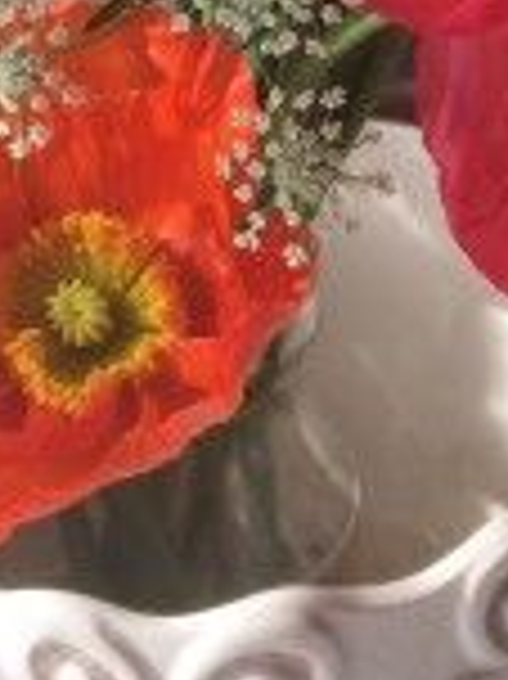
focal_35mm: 96
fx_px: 1881
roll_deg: +4.1
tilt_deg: -18.3
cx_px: 250
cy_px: -117
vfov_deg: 19.4
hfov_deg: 15.4
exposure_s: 1/185
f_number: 2.2
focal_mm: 4.15
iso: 25
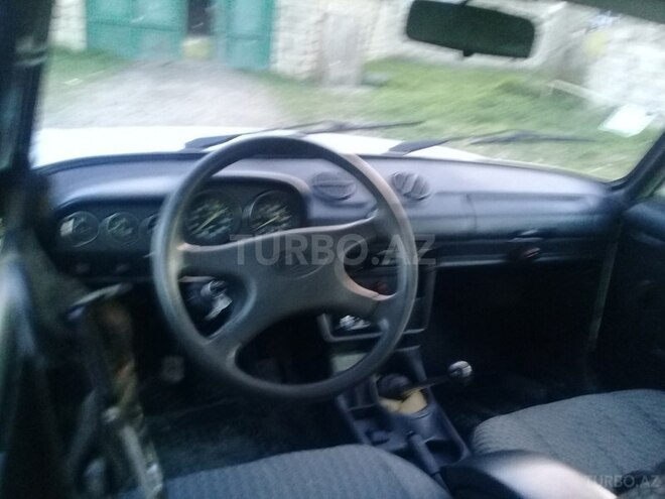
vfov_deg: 45.4
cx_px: 332
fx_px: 596
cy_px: 250
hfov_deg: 58.4
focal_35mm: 31
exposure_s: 1/17
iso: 250
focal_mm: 3.3
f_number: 2.2
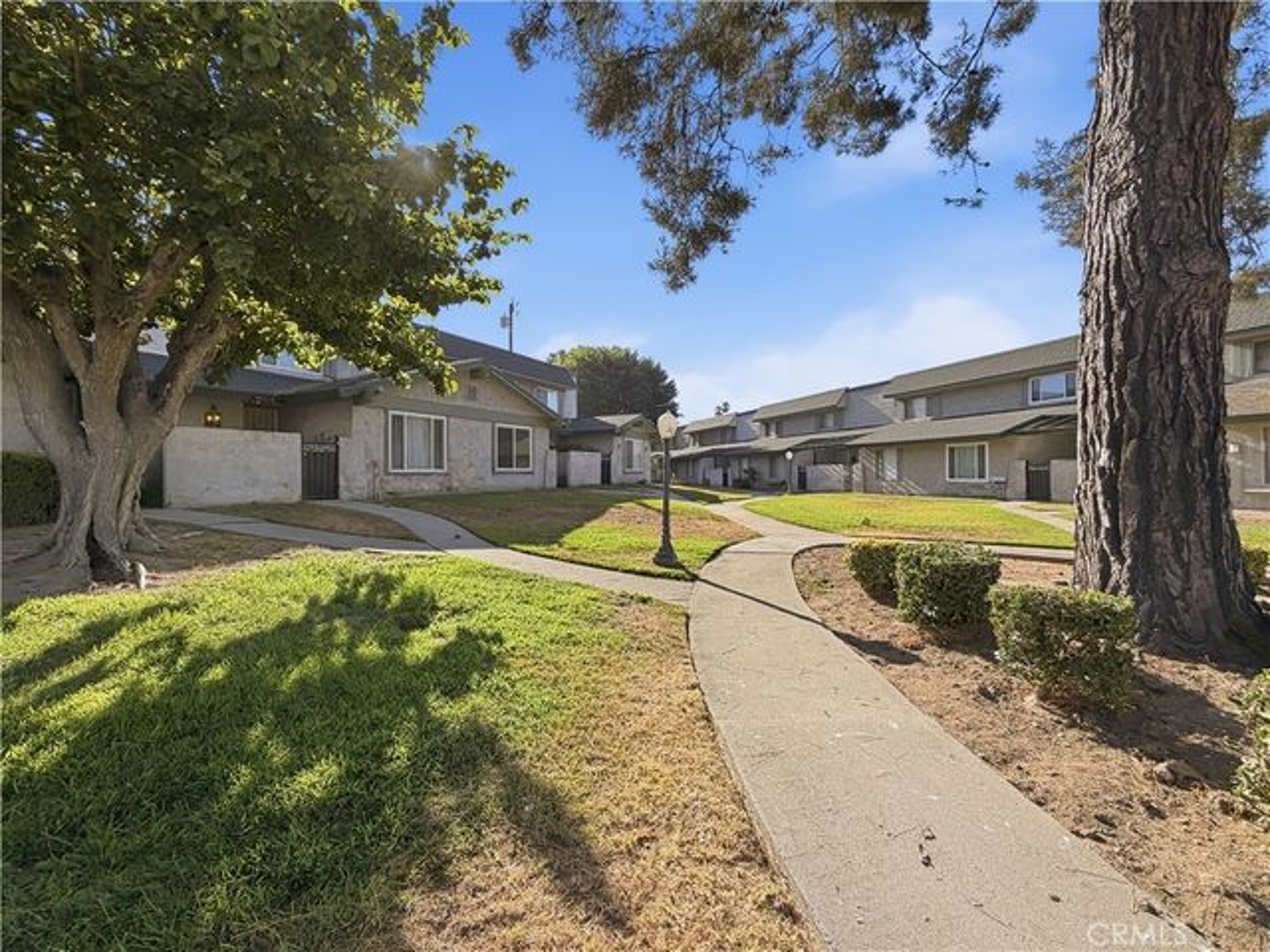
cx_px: 635
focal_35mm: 14
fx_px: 514
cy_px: 476
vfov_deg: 85.7
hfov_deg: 102.1
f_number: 2.2
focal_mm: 2.2
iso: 25
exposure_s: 1/770
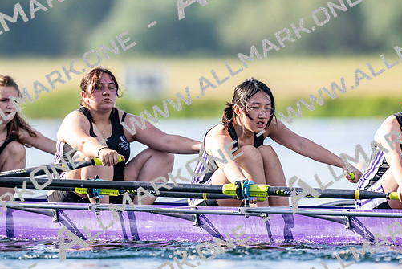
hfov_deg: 3.0
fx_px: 7756
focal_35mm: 694
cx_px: 220
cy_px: 138
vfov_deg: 2.0
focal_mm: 600
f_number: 5.6
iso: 1100
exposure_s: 1/2500
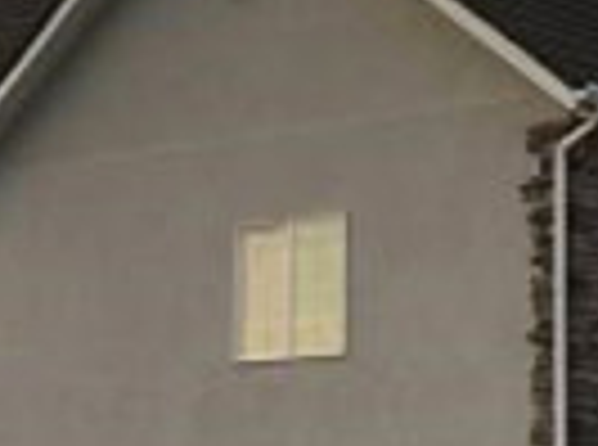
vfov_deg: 10.5
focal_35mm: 140
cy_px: 320
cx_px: -49
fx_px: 2412
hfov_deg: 13.9
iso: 25
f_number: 2.2
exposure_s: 1/247
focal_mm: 4.15
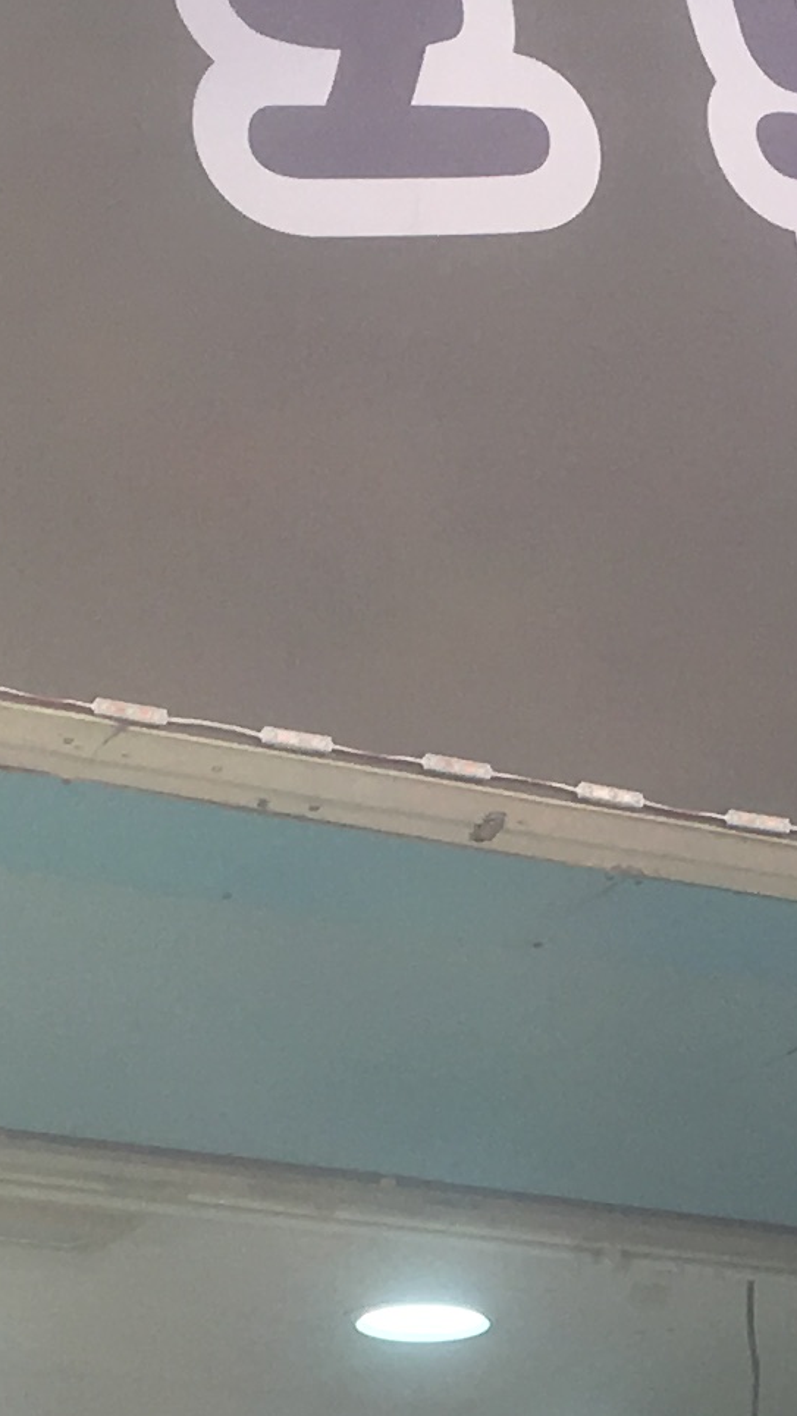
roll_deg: +4.1
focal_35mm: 132
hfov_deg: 9.0
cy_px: 1607
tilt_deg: +11.1
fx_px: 4958
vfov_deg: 15.8
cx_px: 1041
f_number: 2.2
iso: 25
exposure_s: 1/309
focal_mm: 4.15
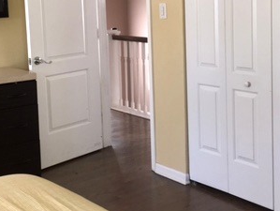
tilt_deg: -7.3
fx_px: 502
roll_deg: +2.5
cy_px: 60
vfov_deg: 23.5
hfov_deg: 31.0
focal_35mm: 62
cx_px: 108
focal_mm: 4.15
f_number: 2.2
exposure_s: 1/30
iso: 32
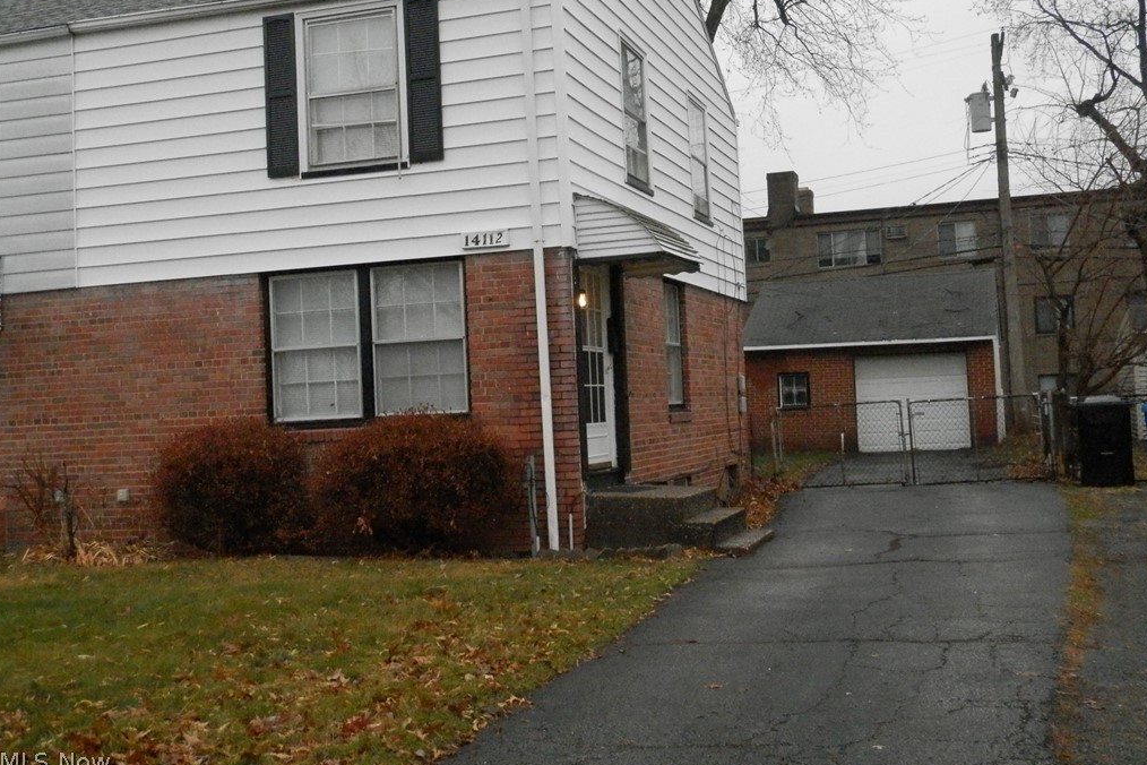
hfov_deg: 46.4
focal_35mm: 42
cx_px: 572
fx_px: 1338
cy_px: 346
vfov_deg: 31.9
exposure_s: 1/640
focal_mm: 7.2
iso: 800
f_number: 3.5
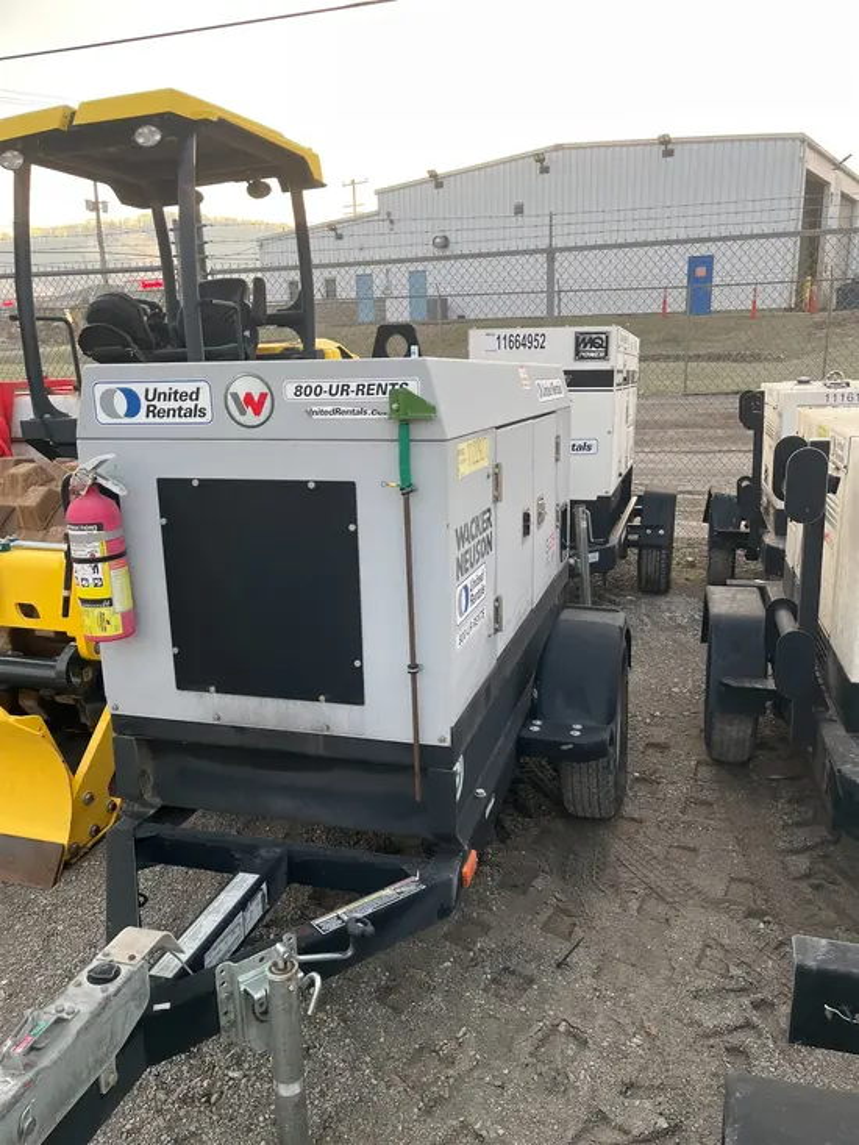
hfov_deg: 53.1
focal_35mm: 26
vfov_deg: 67.3
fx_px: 860
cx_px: 430
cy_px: 572
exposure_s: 1/121
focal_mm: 5.1
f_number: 1.6
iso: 64
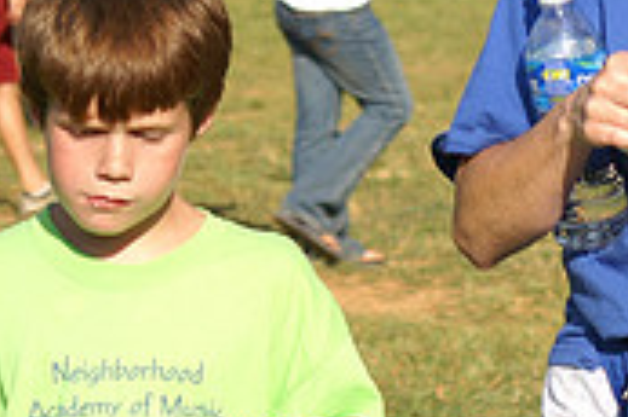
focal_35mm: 353
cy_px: 268
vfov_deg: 3.9
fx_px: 6152
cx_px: 991
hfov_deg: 5.8
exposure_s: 1/500
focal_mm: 70
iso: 100
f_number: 6.3
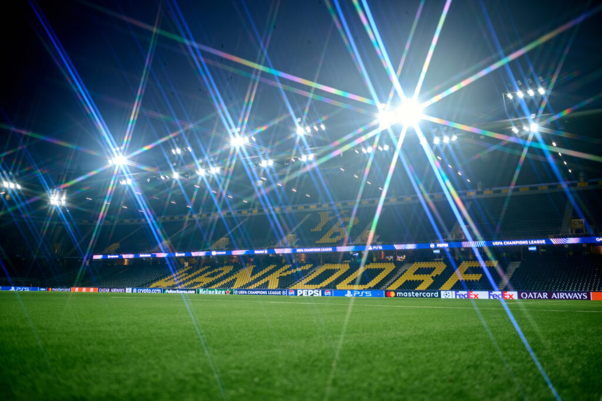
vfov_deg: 37.9
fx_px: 585
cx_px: 301
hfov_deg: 54.4
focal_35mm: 35
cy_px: 200
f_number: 1.8
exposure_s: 1/125
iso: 125
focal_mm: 35
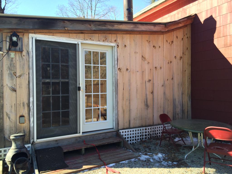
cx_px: 116
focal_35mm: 29
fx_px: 194
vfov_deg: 48.2
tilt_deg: -0.1
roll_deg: +1.6
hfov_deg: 61.7
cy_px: 87
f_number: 2.2
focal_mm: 4.15
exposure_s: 1/323
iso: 32
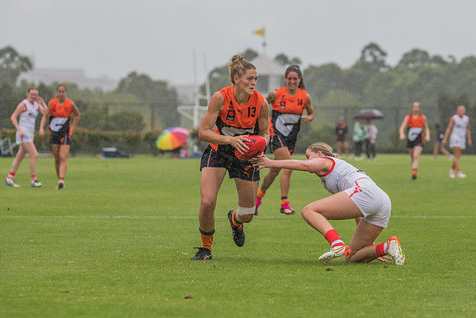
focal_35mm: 321
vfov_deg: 4.3
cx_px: 258
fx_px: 4245
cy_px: 134
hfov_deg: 6.4
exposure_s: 1/1600
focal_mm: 270
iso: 800
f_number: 8
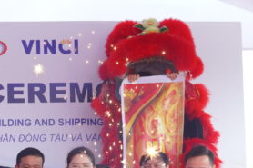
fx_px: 829
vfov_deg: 11.4
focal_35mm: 118
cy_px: 185
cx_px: -40
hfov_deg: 16.7
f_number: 4
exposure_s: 1/320
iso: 400
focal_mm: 32
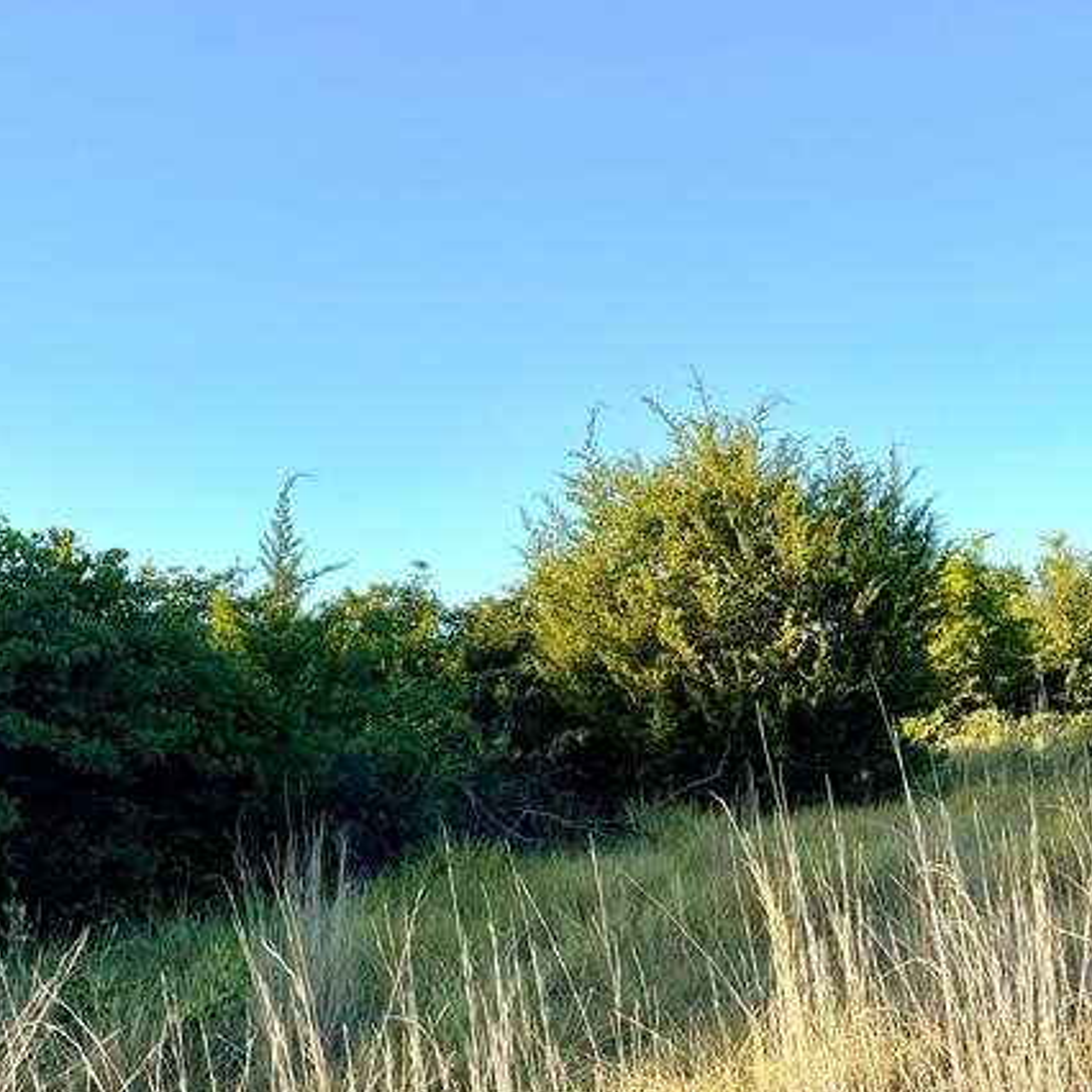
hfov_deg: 32.1
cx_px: 933
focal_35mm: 51
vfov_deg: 33.2
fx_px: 1820
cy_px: 713
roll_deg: +1.6
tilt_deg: -1.9
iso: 80
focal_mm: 6.76
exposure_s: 1/1727
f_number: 1.78
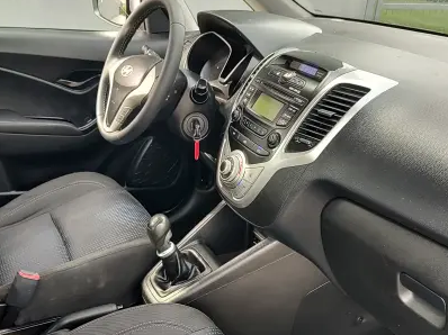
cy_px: 239
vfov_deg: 37.9
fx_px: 479
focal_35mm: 37
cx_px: 183
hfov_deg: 49.9
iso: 100
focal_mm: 5.56
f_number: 1.8
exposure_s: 1/130
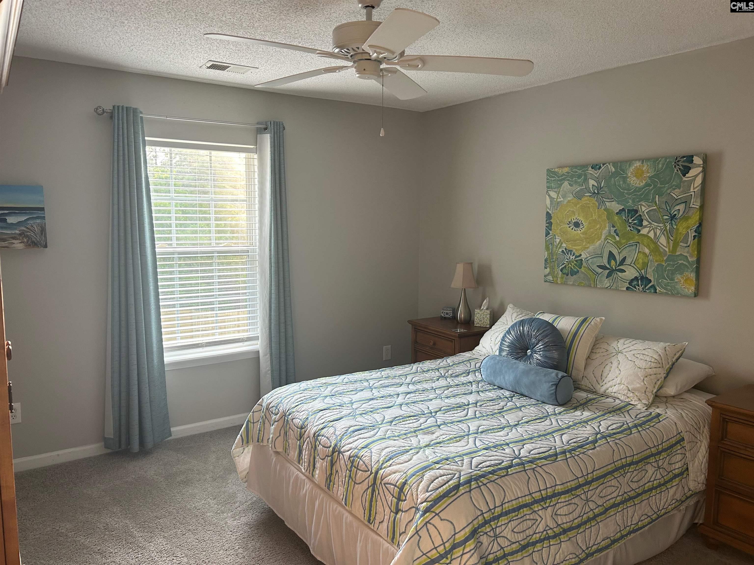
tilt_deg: -7.2
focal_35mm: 26
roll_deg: -0.2
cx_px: 377
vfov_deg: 53.1
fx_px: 566
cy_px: 282
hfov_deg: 67.3
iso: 100
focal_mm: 5.7
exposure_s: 1/60
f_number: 1.5
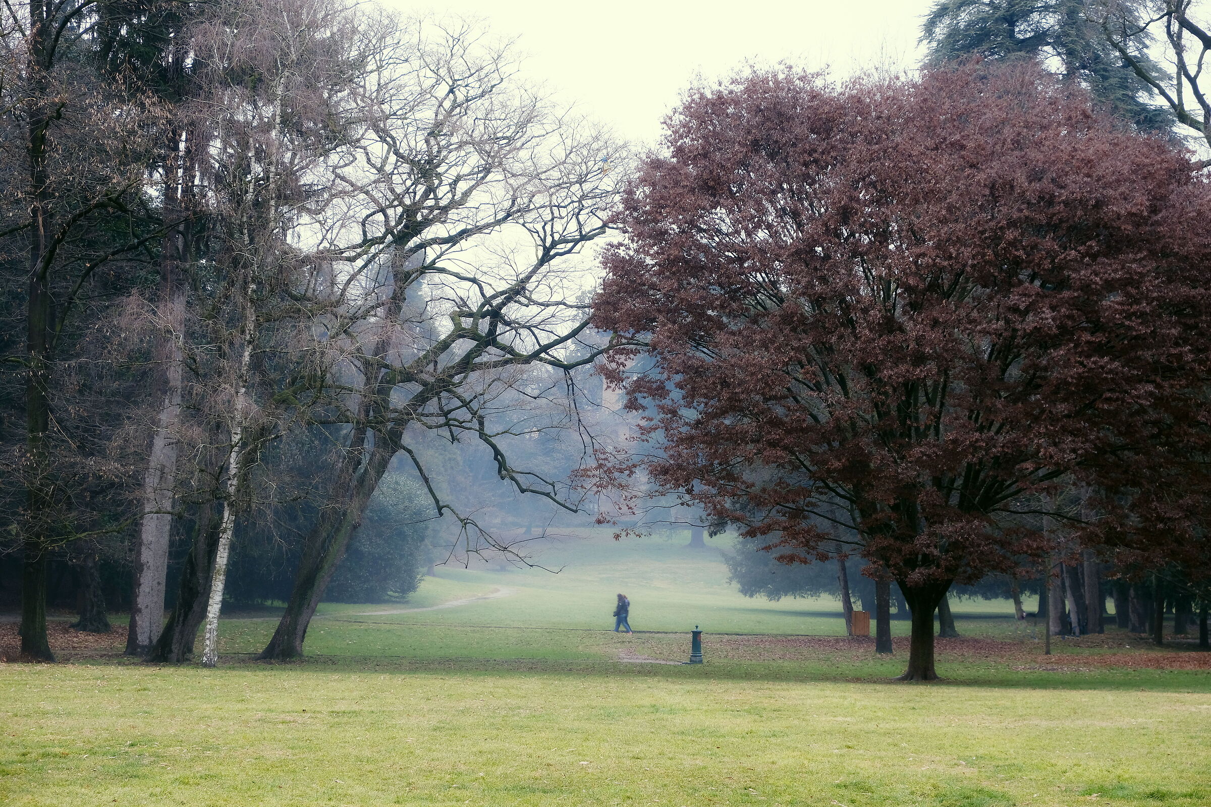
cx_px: 606
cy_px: 404
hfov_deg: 24.5
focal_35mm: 83
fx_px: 2792
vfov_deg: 16.5
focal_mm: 55
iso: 500
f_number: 7.1
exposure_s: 1/15
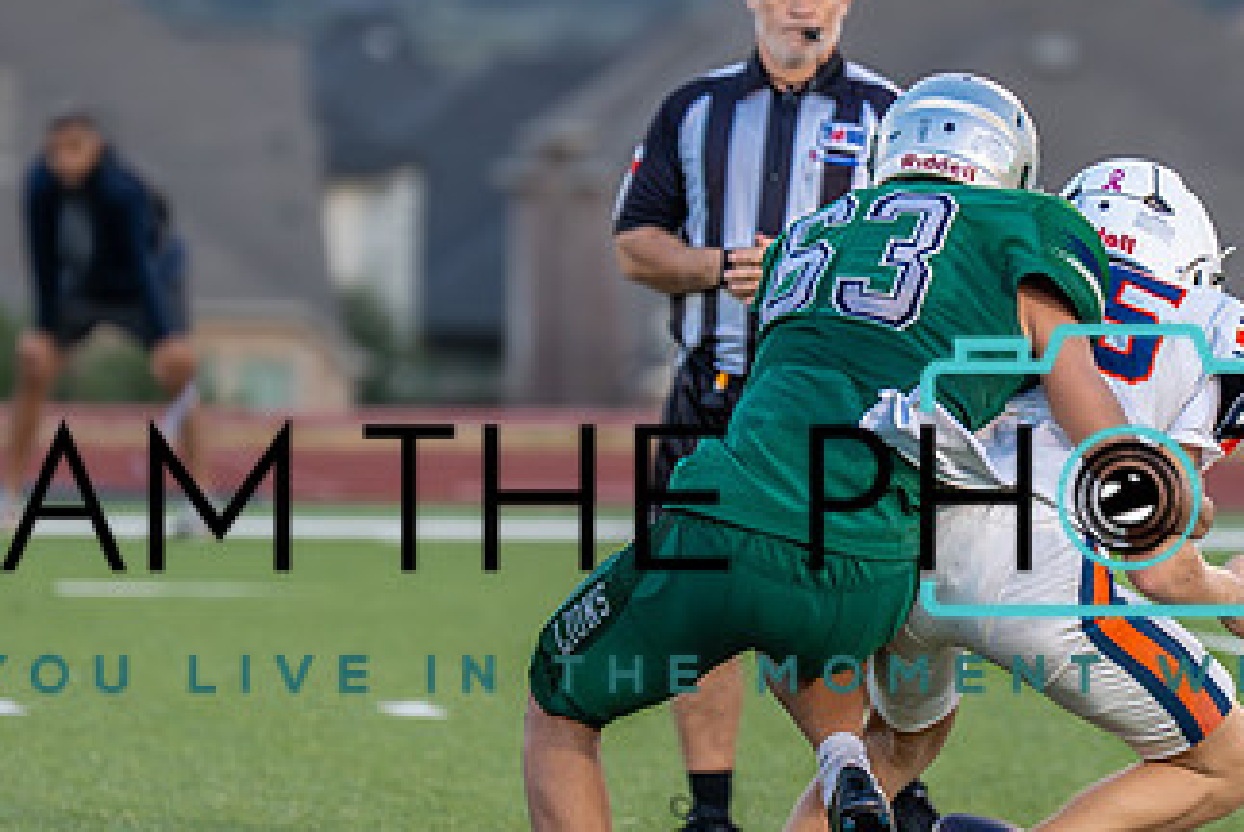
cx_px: 866
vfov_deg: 3.3
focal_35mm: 414
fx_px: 14319
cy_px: 284
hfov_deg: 5.0
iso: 800
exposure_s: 1/1000
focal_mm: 143
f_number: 2.8
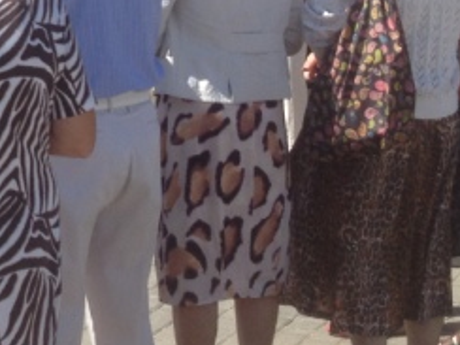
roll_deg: +1.1
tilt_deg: -9.7
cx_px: -290
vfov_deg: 9.9
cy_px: -64
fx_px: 1953
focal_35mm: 147
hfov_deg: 12.6
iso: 50
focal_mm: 4.28
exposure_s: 1/1042
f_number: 2.4
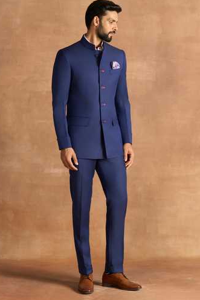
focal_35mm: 74
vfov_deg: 27.4
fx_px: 617
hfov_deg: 18.4
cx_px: 98
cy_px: 147
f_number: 5
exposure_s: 1/160
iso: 125
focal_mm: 70
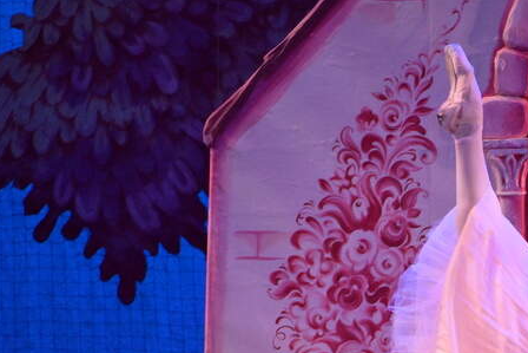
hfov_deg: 2.2
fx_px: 13761
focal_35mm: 938
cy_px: 396
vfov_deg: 1.5
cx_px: 606
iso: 2000
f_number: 4
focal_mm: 350
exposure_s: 1/500
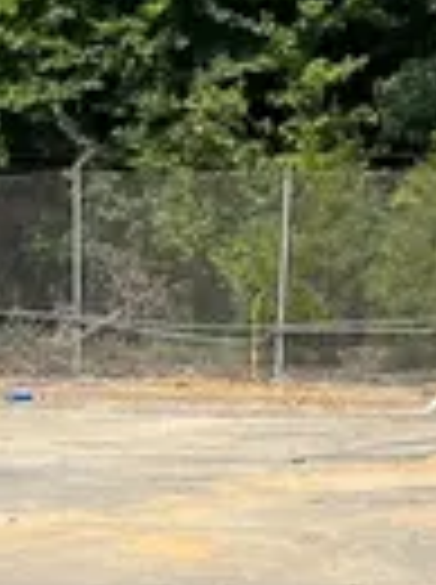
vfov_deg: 12.2
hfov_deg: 9.7
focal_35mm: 147
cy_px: 1096
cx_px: 728
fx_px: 2477
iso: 50
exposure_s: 1/3623
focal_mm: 5.1
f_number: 1.6
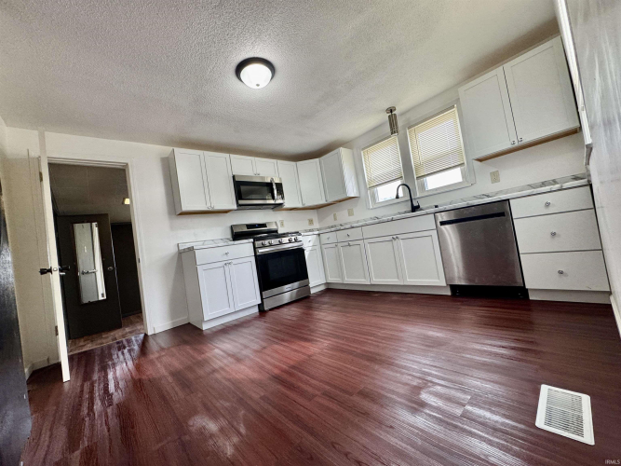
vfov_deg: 85.7
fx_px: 251
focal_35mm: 14
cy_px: 233
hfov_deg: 102.1
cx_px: 310
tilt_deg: +2.2
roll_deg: +7.6
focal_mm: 2.22
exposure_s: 1/120
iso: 160
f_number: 2.2
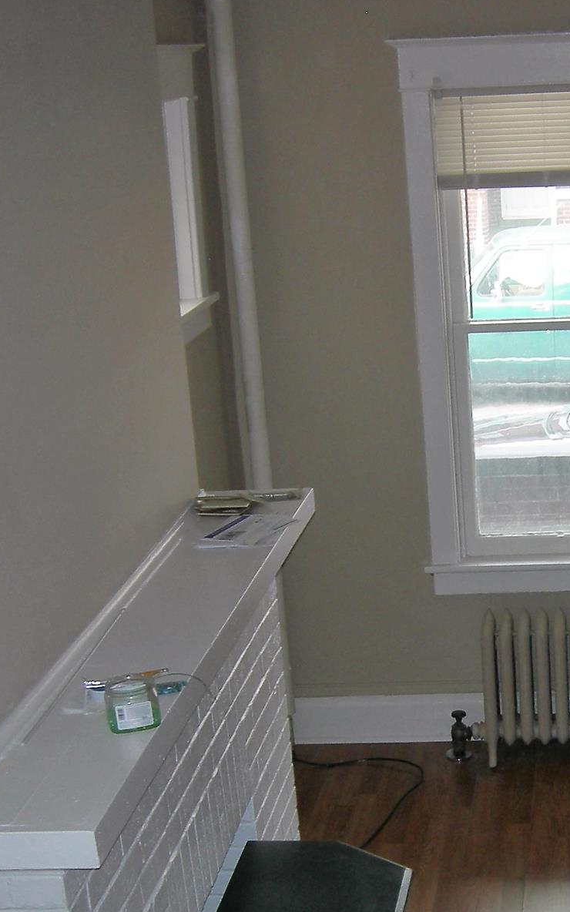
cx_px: 561
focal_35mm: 66
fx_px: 1640
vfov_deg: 31.0
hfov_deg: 19.2
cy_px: 562
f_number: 3.4
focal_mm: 7.5
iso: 64
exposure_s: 1/30
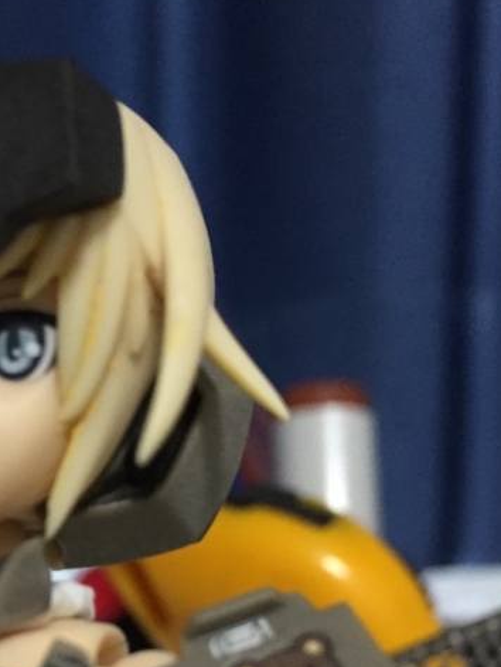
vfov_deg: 29.5
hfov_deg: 22.3
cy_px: 593
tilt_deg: -9.5
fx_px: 1214
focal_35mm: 63
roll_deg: +1.0
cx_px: -24
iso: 125
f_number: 2.2
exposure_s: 1/30
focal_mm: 4.15
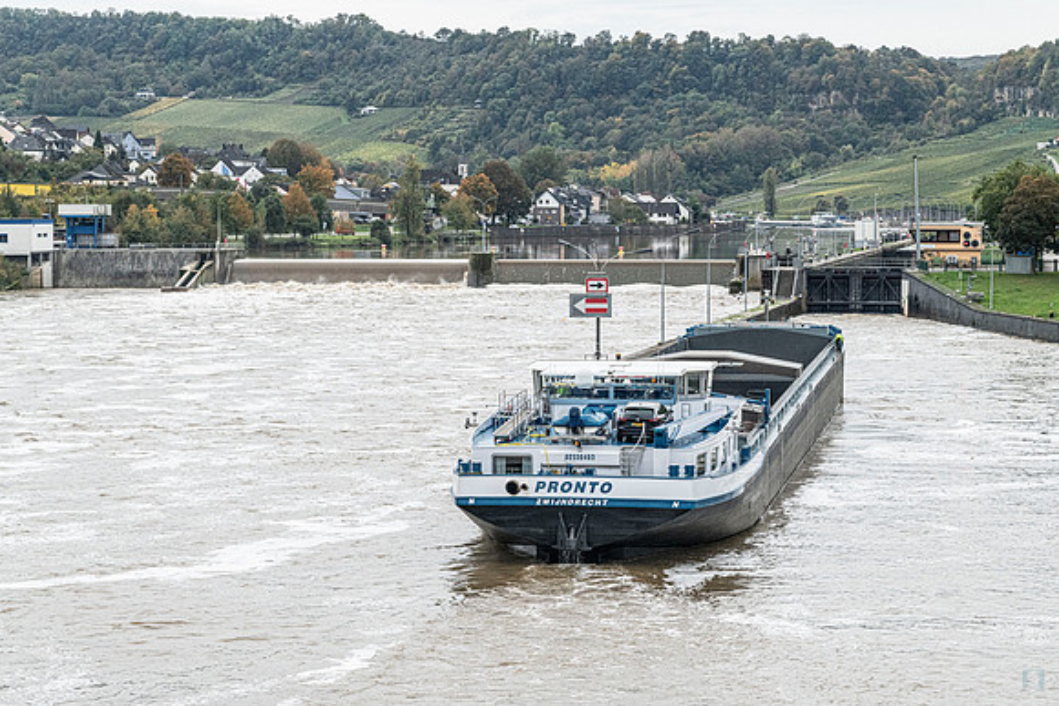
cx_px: 530
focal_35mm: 108
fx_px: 3181
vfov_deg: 12.7
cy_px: 353
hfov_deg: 18.9
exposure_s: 1/250
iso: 1400
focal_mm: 105
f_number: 6.3
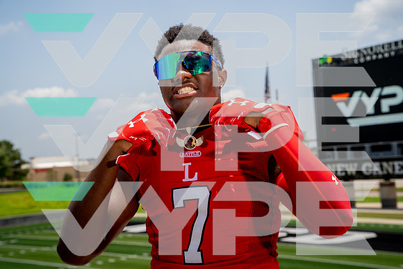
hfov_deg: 31.4
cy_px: 134
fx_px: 717
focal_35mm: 64
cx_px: 202
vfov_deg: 21.3
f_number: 7.1
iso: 100
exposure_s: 1/250
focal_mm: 64
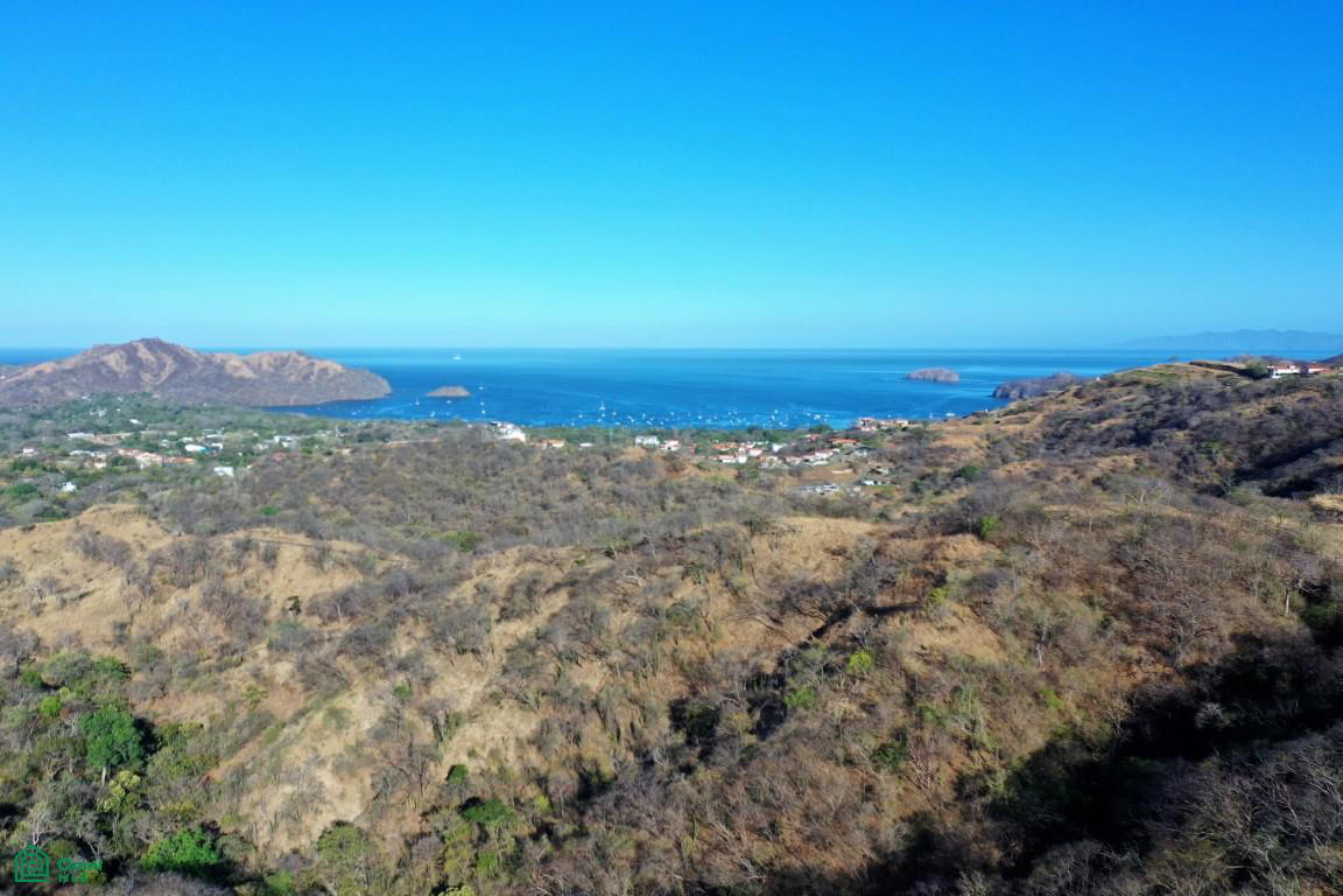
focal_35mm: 28
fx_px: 1044
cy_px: 448
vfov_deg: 46.4
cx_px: 672
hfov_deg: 65.5
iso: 100
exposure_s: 1/40
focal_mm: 10.26
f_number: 4.5
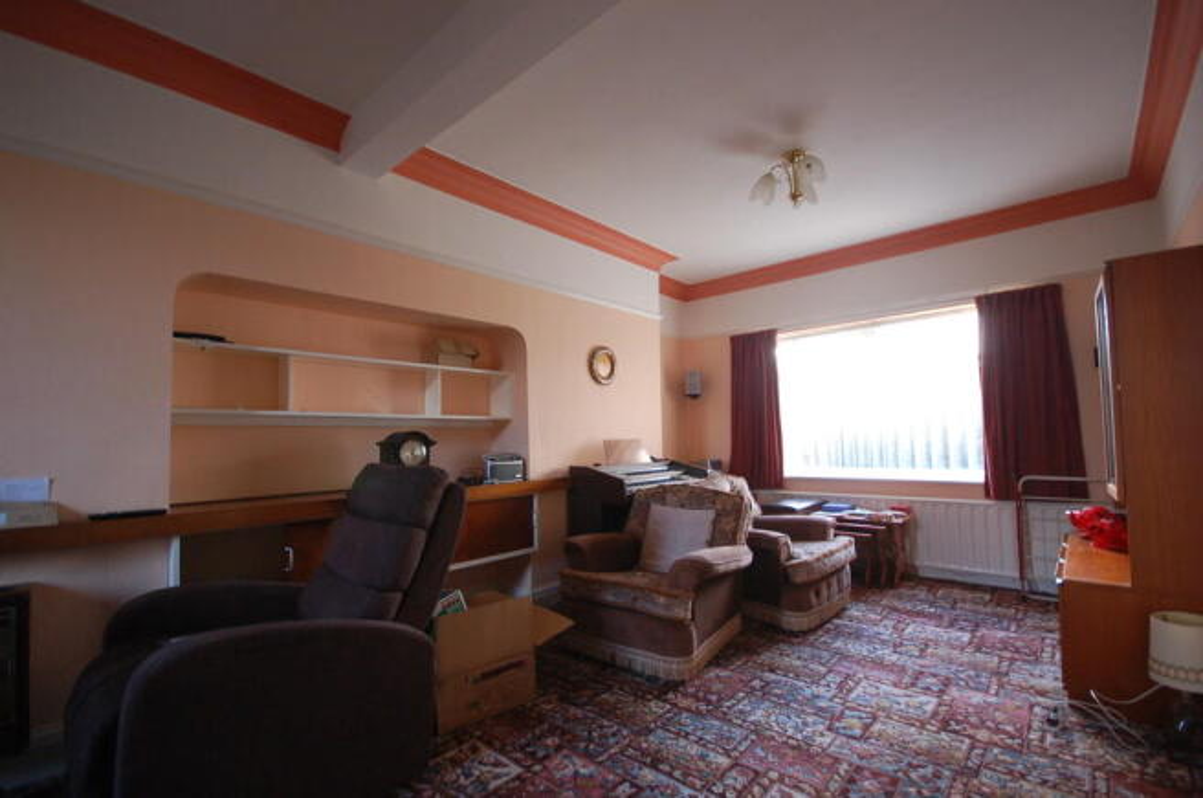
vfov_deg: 77.1
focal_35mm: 15
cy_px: 399
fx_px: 500
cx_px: 602
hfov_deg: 100.5
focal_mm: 10
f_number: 4
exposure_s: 1/30
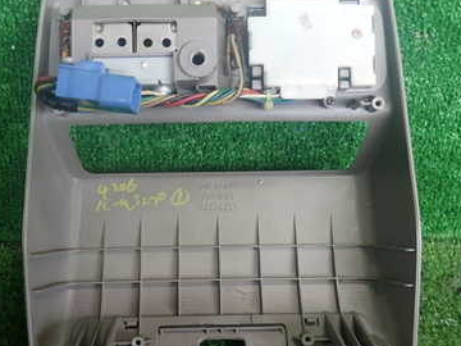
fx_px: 666
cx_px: 207
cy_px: 170
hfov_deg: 38.1
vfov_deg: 29.1
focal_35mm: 50
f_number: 2.3
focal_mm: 5.4
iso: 200
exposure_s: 1/60
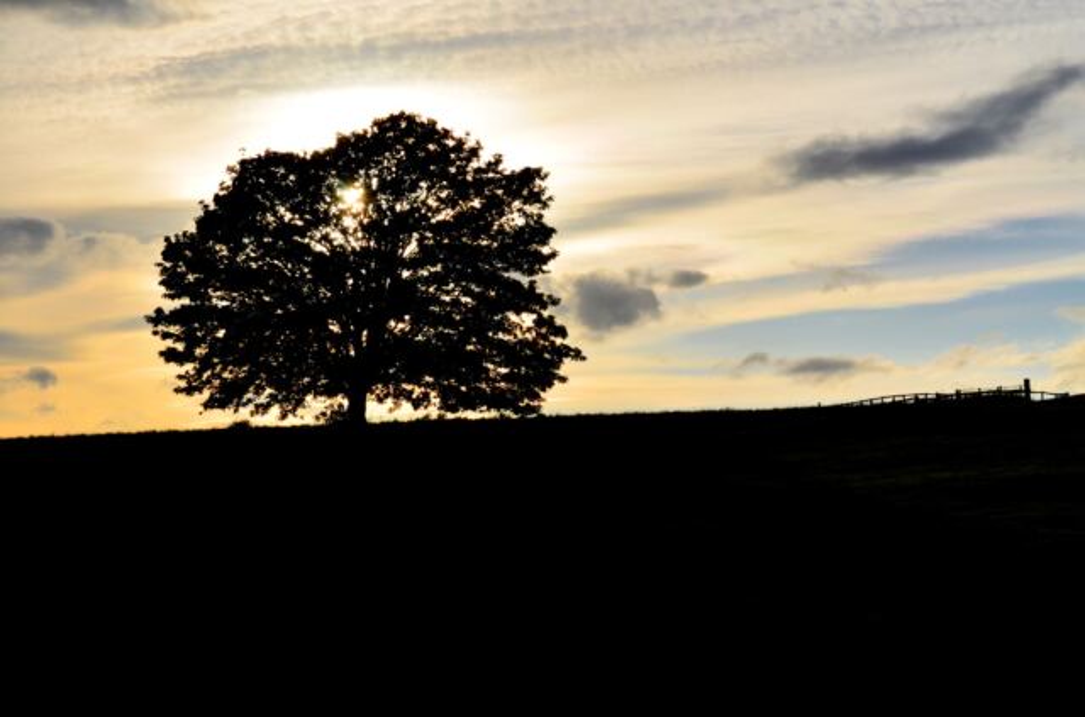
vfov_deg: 18.1
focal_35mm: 75
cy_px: 358
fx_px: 2254
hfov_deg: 27.1
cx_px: 542
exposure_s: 1/500
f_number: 11
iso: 100
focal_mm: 50
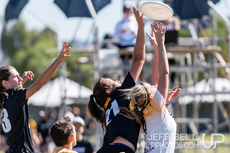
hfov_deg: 5.2
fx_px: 2518
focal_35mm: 394
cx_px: 151
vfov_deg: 3.5
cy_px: 90
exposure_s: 1/1000
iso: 100
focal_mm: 200
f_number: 2.8
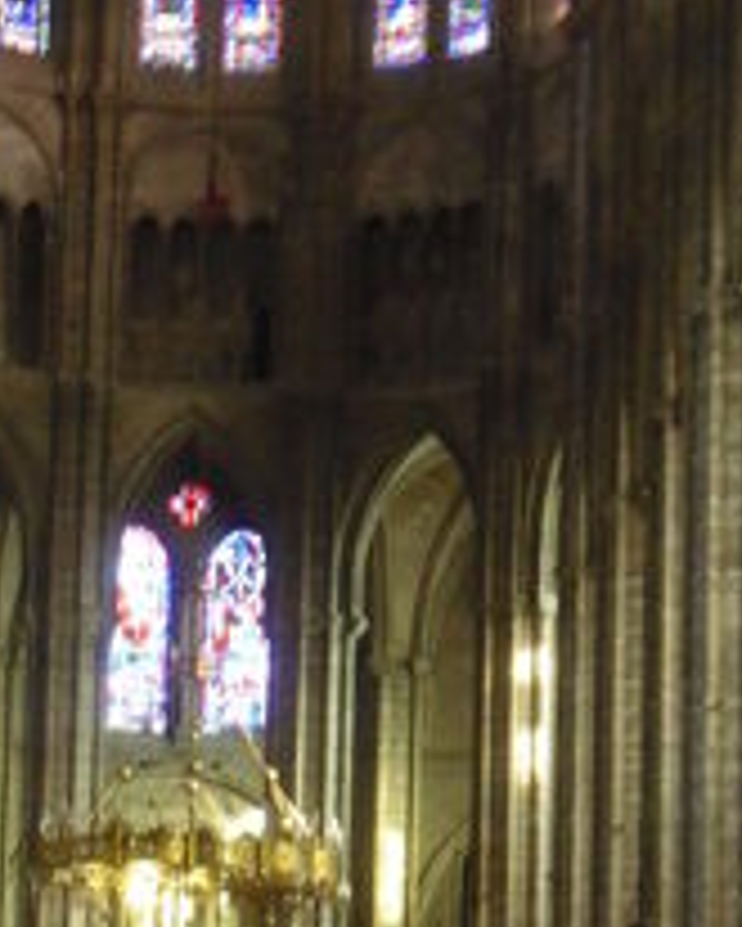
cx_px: 184
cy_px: 531
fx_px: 4937
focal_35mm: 180
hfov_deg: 8.6
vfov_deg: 10.7
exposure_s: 1/5
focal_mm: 15.81
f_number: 5.4
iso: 400
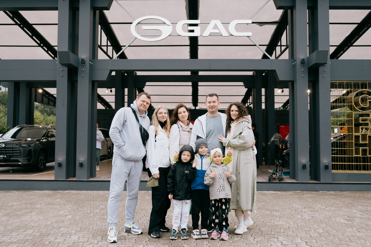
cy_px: 124
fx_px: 360
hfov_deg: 54.5
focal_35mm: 35
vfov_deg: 37.8
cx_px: 186
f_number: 2.8
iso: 200
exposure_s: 1/640
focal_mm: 35
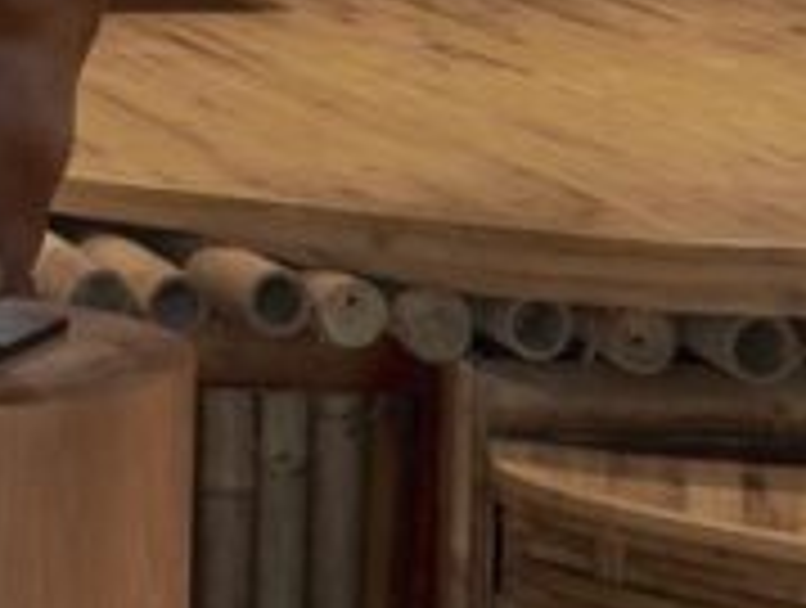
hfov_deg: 9.0
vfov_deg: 6.8
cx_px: -117
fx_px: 5050
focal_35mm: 216
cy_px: -394
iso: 100
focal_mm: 35.4
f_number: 11
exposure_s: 1/1.59
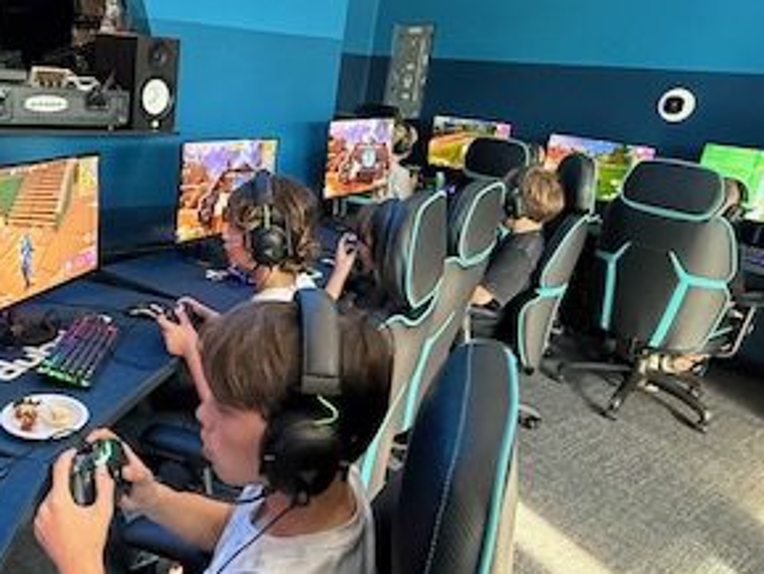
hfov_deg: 55.8
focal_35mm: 31
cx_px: 201
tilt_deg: -16.6
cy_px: 270
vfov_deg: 45.5
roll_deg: -7.4
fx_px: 684
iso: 640
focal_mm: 2.22
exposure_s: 1/60
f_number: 2.2
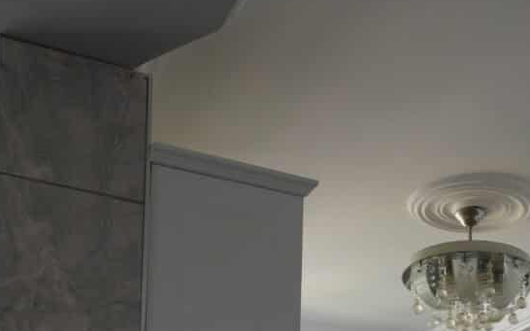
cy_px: 618
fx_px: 939
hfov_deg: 30.6
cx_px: 441
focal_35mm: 65
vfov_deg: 16.4
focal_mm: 17
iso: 200
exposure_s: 1/60
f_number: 4
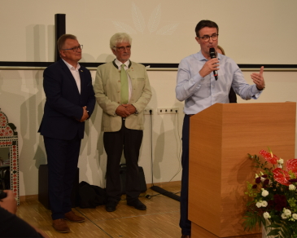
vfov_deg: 29.1
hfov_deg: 36.0
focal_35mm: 52
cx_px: 164
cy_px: 117
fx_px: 457
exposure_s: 1/160
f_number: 4.2
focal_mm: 30
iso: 250
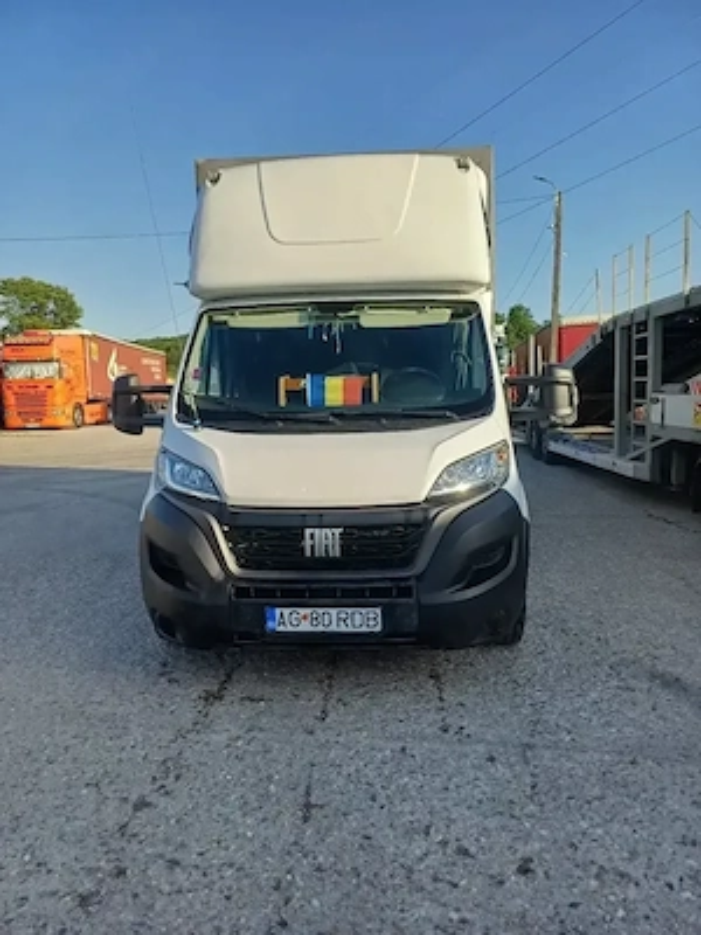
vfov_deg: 69.4
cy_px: 468
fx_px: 675
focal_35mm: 25
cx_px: 350
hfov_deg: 54.9
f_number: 1.8
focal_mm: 4.65
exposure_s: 1/833
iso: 50
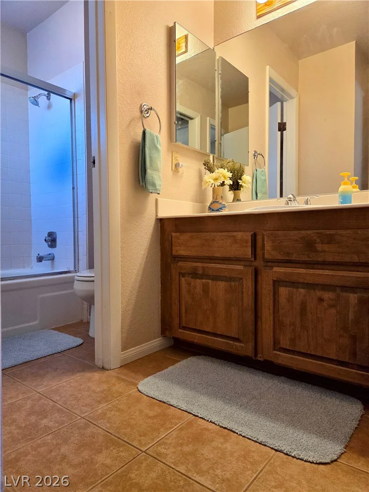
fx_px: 327
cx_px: 184
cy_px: 246
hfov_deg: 58.9
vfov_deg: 73.9
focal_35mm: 23
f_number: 1.8
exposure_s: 1/120
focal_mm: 5.4
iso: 200
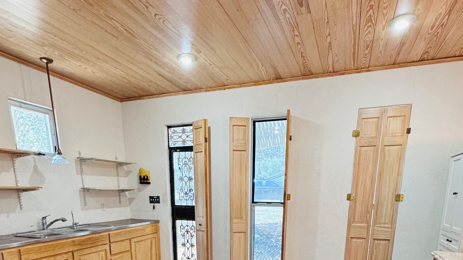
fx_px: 295
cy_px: 261
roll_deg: +0.7
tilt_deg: -15.6
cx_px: 235
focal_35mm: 24
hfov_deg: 76.3
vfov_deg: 41.4
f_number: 2.2
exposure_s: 1/60
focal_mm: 2.22
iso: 320
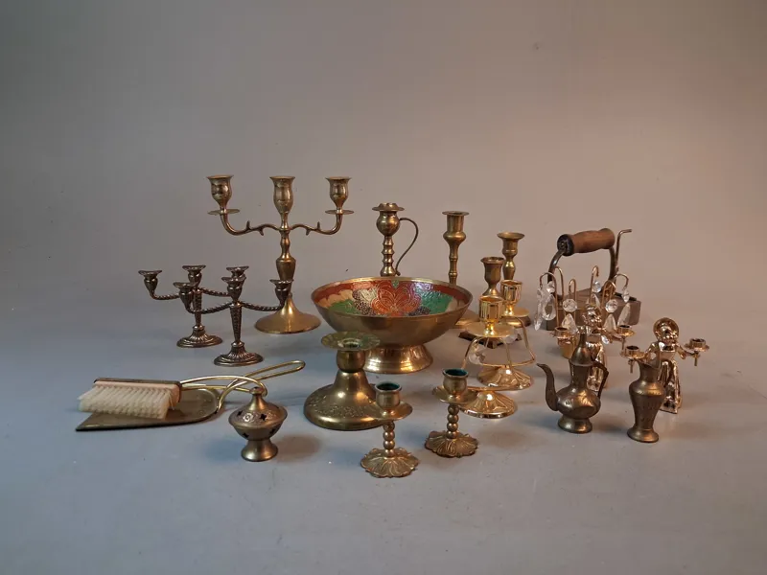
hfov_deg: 65.3
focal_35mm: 27
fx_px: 598
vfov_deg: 51.4
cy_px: 288
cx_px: 384
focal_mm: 4
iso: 250
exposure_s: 1/50
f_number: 1.8
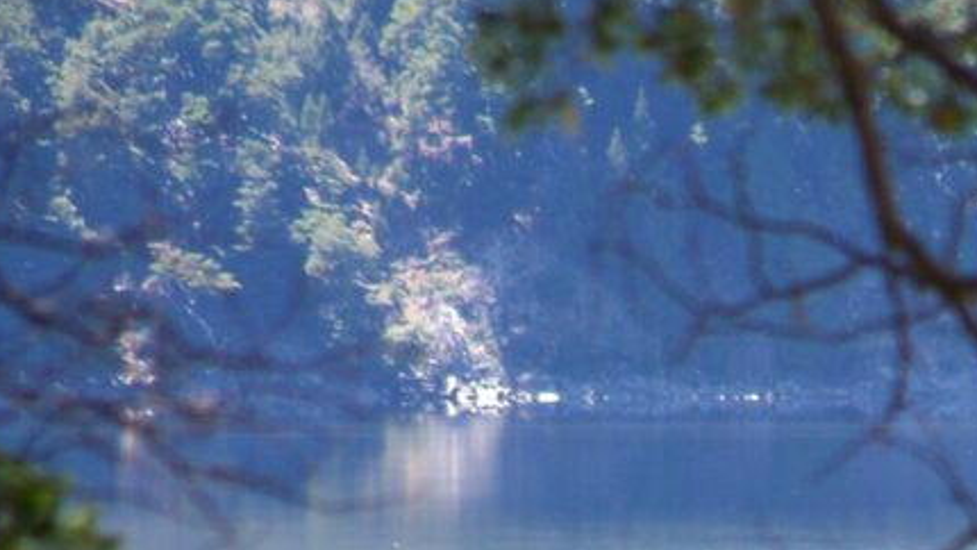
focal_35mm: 1122
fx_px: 29070
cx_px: 991
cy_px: 861
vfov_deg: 1.1
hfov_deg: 1.9
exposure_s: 1/100
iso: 70
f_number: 4.8
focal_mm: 70.2
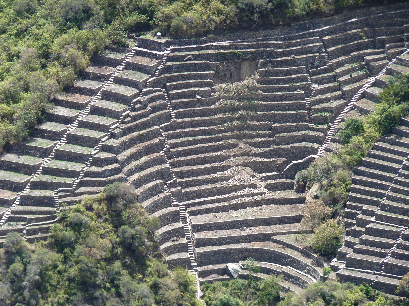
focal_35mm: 269
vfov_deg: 5.5
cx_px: 204
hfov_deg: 7.4
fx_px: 3178
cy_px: 153
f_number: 4
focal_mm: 47.8
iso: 80
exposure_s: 1/250
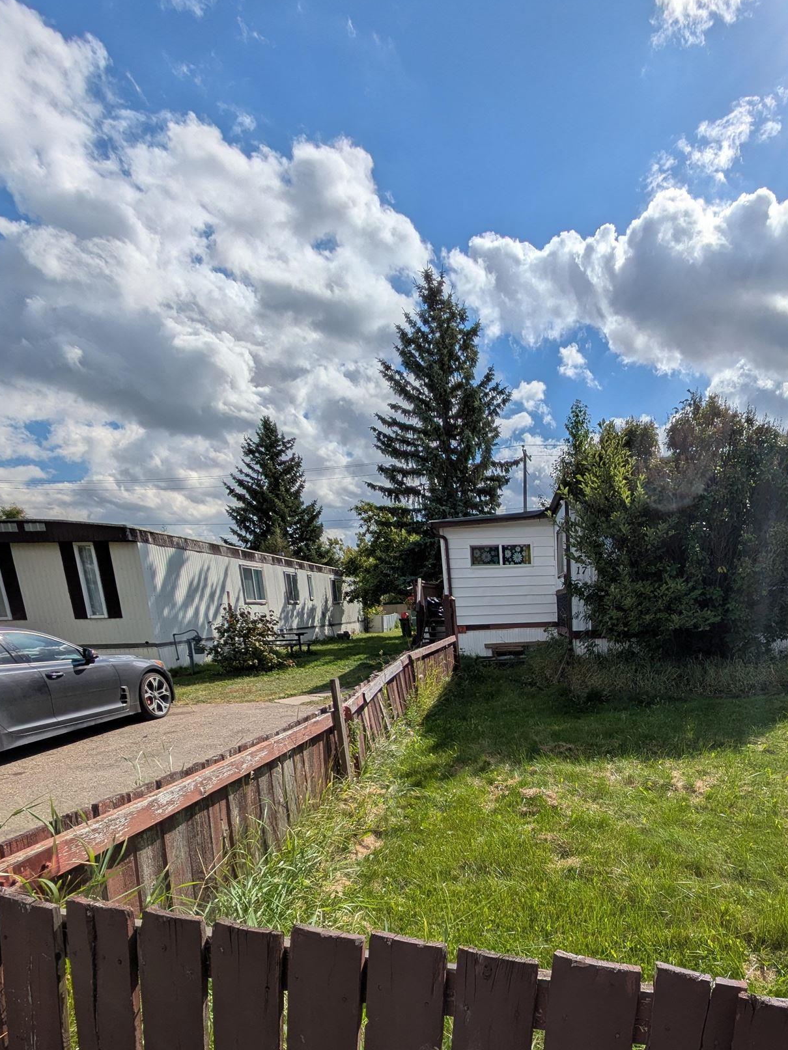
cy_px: 743
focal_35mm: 20
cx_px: 557
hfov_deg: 63.4
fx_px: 607
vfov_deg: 77.6
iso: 45
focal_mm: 1.83
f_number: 2.2
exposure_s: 1/5348
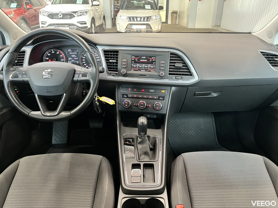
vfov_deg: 53.1
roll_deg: +0.3
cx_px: 139
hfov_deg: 67.3
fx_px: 209
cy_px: 104
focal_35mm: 26
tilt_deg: -25.5
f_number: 1.6
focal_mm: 5.1
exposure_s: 1/50
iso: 400
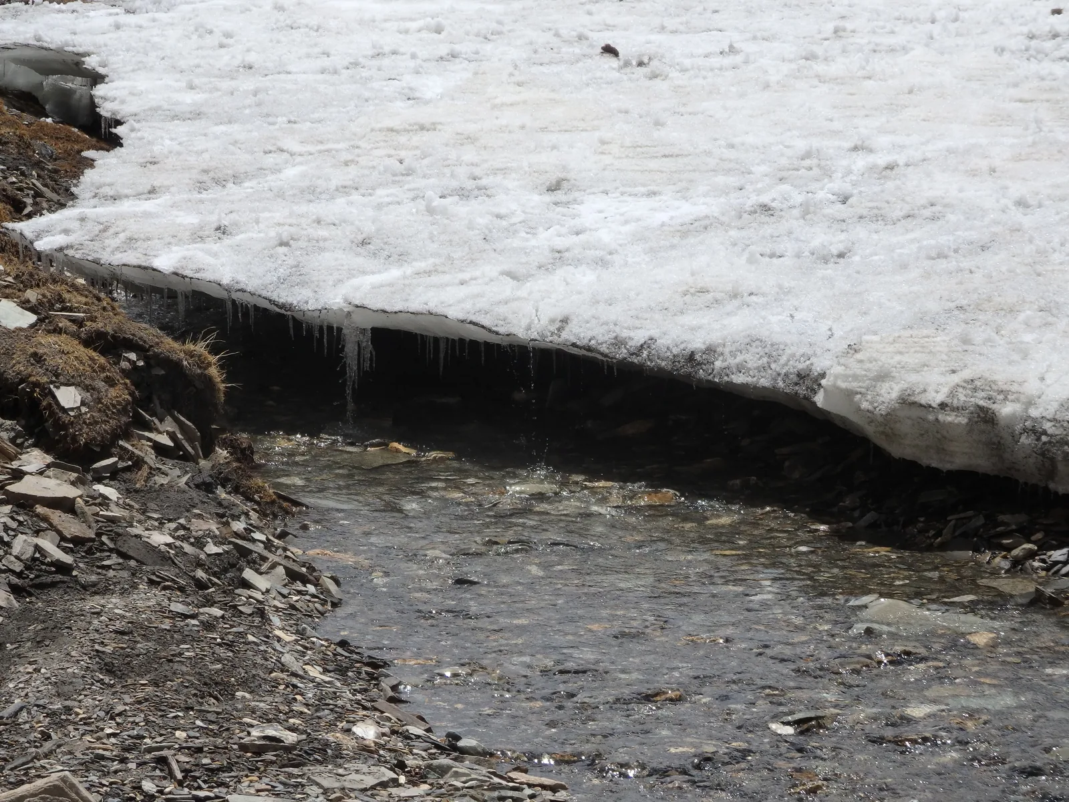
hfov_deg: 18.5
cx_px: 534
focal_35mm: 106
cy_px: 401
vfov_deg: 14.0
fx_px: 3273
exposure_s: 1/1250
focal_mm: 19
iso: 125
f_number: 5
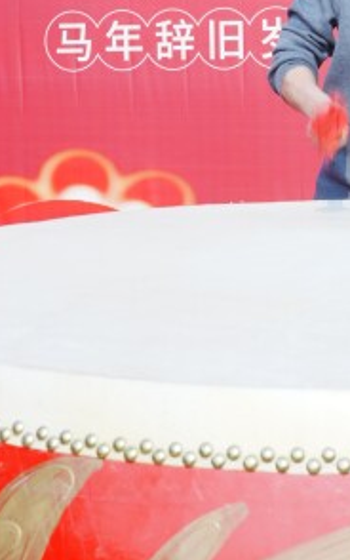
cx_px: 361
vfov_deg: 22.4
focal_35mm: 91
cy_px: 90
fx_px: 1387
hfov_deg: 14.1
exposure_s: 1/160
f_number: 9
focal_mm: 35
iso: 100
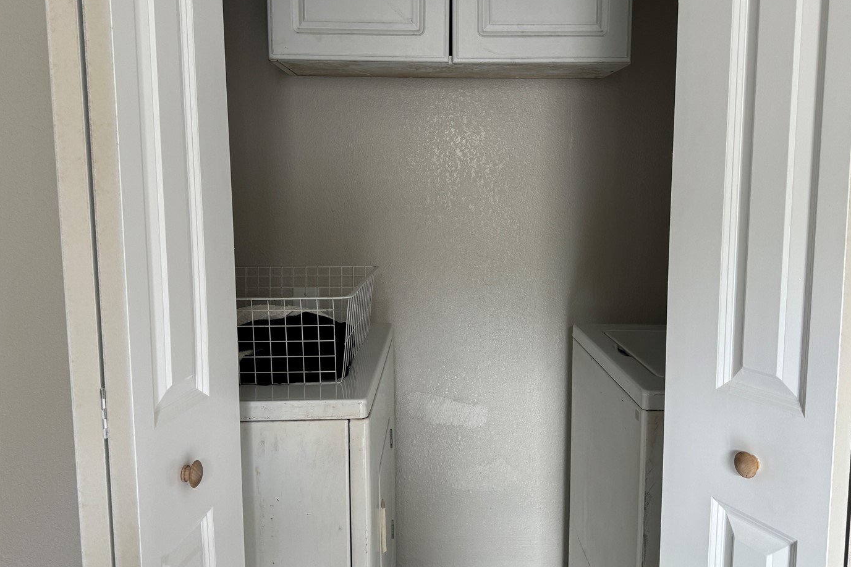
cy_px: 263
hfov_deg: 63.6
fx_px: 685
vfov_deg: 44.9
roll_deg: -2.0
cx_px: 438
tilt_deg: -5.5
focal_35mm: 29
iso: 125
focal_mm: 6.86
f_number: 1.78
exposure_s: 1/121
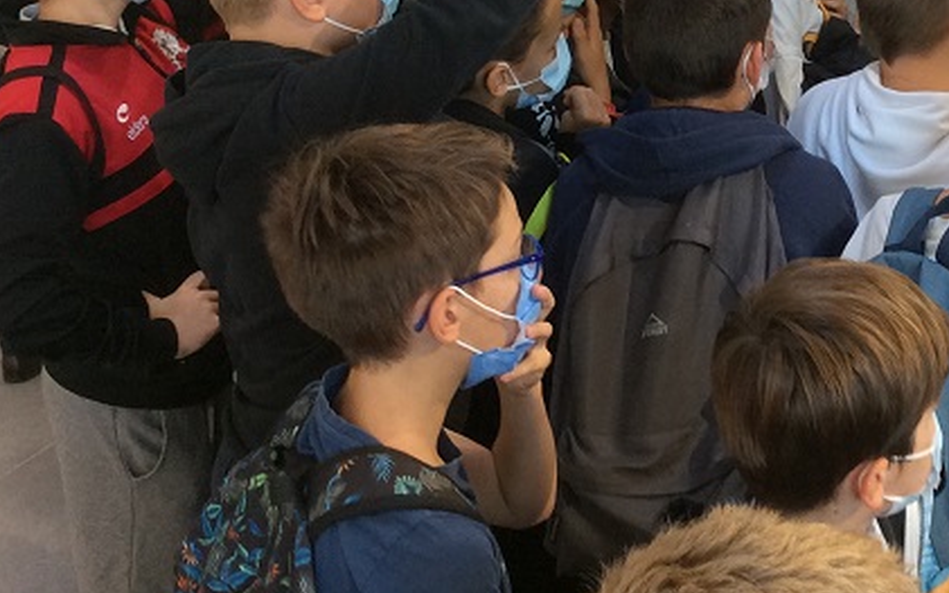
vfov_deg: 19.0
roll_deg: +1.5
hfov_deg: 29.4
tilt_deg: -19.5
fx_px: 1758
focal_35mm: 68
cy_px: 140
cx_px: 789
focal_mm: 3.3
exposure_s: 1/25
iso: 64
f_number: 2.4
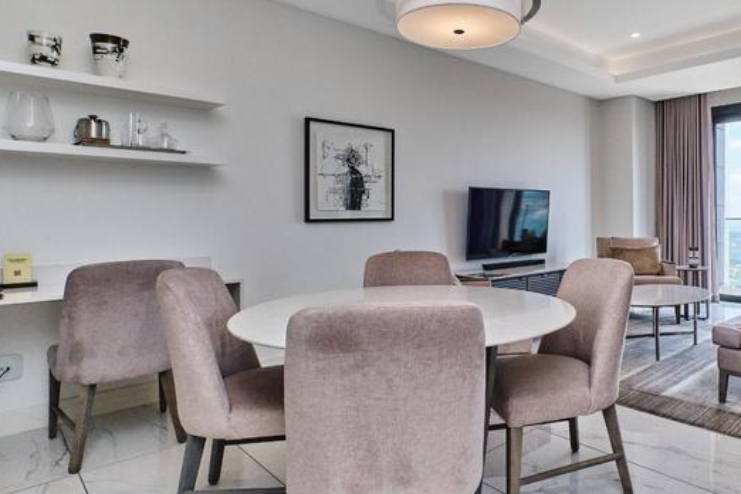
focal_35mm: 23
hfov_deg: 73.8
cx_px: 494
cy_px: 216
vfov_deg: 55.0
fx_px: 473
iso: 800
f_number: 10
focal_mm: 10
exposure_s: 1/100
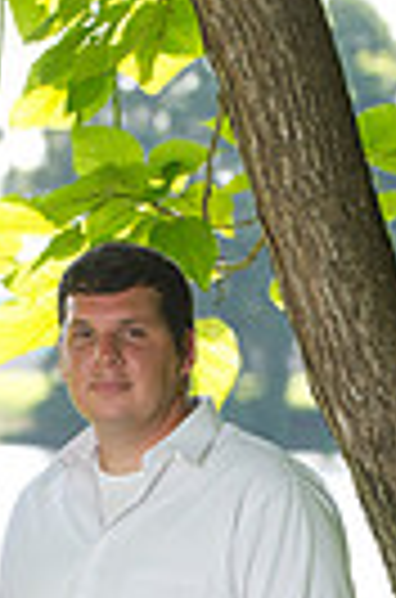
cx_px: 160
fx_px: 6734
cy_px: 800
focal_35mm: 406
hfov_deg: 3.4
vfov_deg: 5.1
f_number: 4.5
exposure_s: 1/250
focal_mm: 120
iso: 320
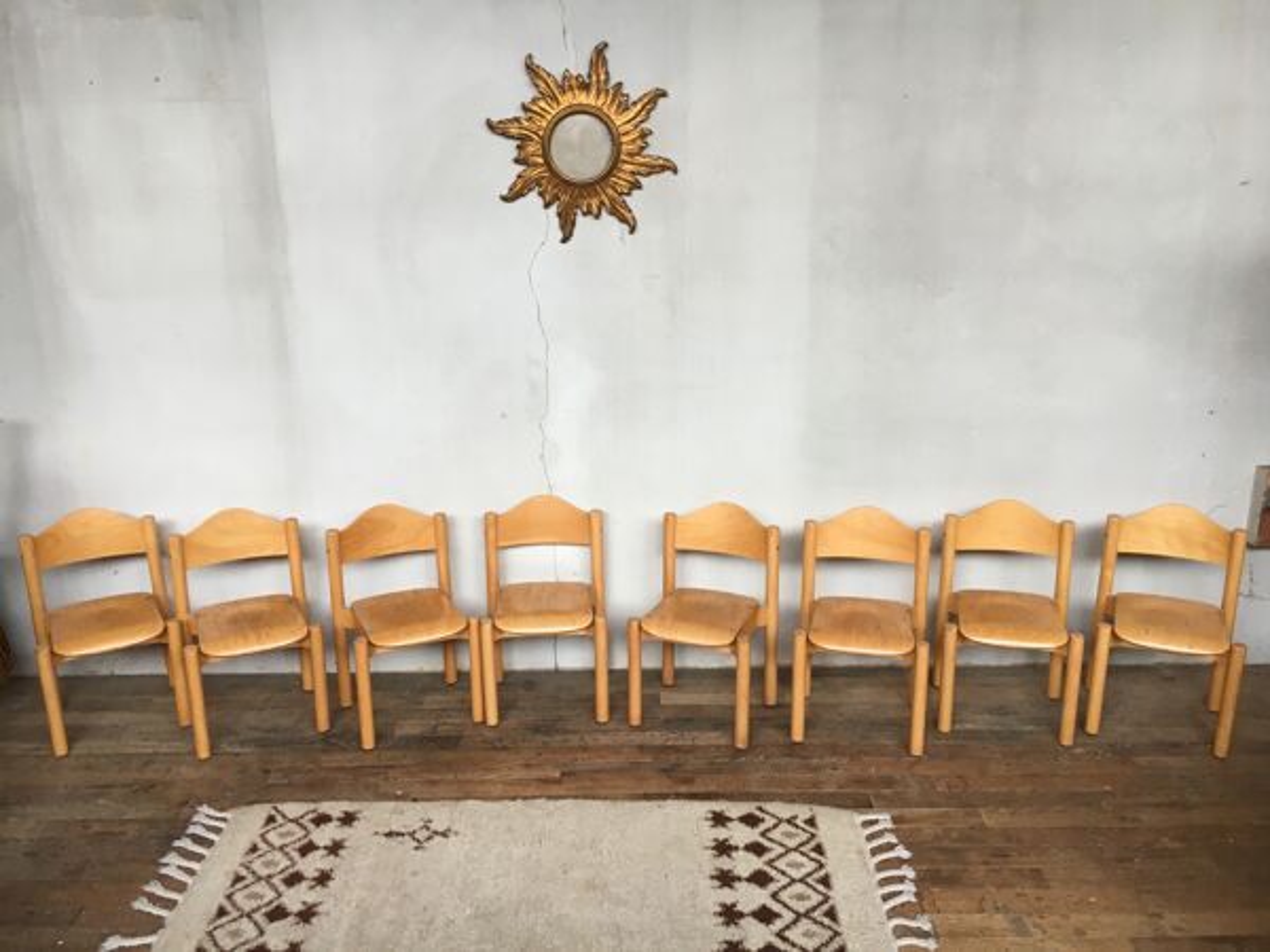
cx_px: 635
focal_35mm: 29
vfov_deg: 48.2
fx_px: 1064
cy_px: 476
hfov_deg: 61.7
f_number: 2.2
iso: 80
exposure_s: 1/33
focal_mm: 4.15
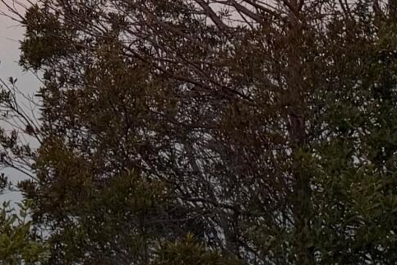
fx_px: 1709
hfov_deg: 13.1
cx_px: 21
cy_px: -407
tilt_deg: +4.2
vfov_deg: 8.1
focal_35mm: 155
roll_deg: -0.9
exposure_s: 1/121
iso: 125
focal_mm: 6.76
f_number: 1.78
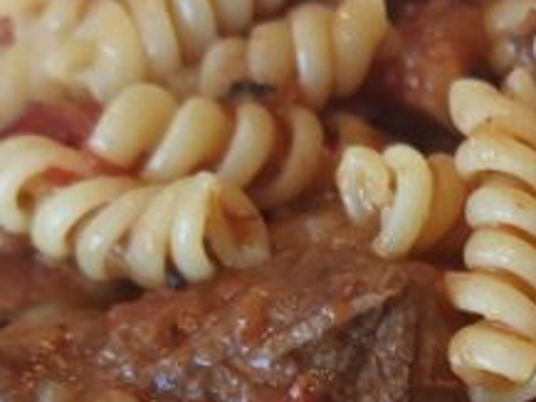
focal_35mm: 118
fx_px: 1828
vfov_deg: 12.2
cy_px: 525
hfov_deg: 15.9
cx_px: 672
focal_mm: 5.23
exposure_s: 1/50
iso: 80
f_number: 1.8
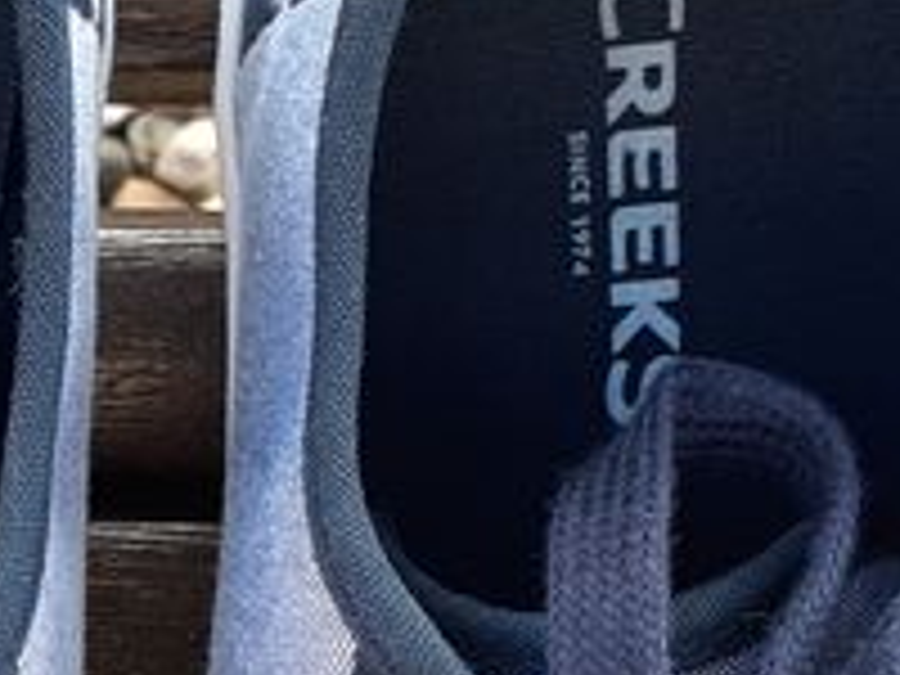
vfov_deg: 10.8
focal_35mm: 135
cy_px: 765
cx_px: -153
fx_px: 3510
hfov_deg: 14.2
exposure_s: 1/100
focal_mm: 3.6
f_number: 1.9
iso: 50
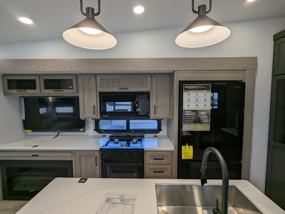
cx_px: 142
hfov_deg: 94.4
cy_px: 107
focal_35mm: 16
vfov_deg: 78.2
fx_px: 132
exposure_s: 1/117
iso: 66
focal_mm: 2.35
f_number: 2.2
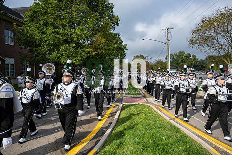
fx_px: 177
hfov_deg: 66.4
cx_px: 116
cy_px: 78
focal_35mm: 28
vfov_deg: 47.2
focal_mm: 27.5
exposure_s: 1/800
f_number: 4
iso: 125
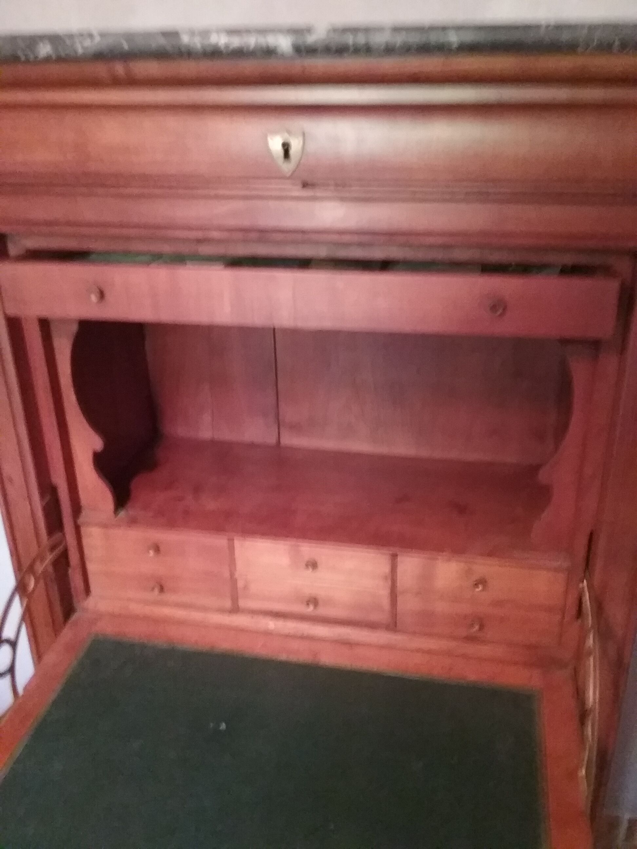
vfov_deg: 58.4
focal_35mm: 31
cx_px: 318
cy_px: 424
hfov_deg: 45.4
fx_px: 761
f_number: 2.2
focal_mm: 3.3
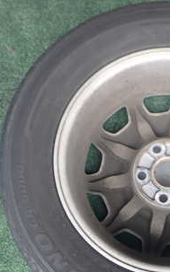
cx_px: 174
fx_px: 468
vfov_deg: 32.3
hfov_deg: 19.9
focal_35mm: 63
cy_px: 179
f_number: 2.3
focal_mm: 5.4
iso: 125
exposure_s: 1/125
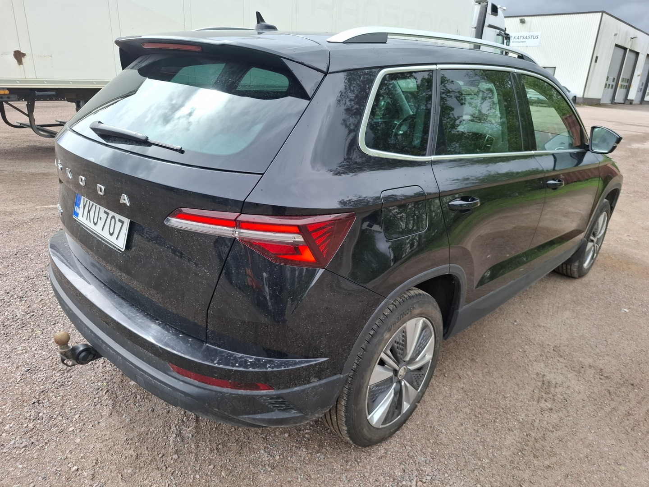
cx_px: 324
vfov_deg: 58.9
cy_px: 244
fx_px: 431
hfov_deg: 73.9
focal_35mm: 23
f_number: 1.8
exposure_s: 1/758
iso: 50
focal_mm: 5.54
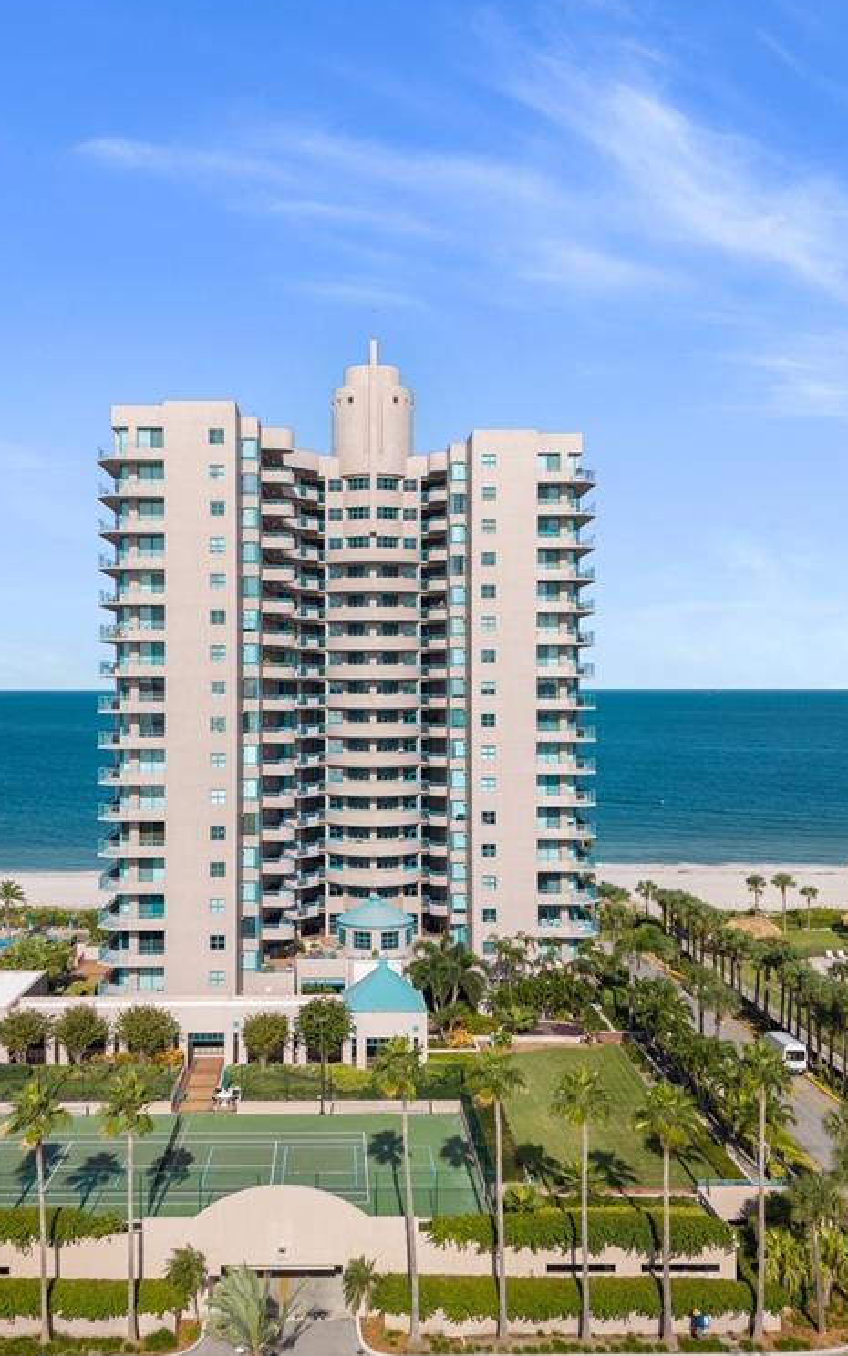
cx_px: 343
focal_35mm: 35
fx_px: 1294
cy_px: 680
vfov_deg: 55.3
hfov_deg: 36.2
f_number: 1.8
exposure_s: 1/160
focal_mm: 8.67
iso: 100
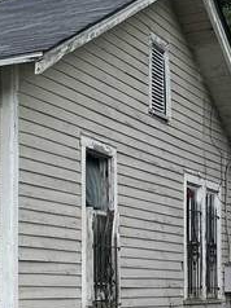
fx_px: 900
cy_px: 344
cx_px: -205
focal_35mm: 101
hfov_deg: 13.0
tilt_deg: -2.4
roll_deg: +0.0
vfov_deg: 18.7
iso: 32
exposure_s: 1/994
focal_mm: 5.1
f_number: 1.6
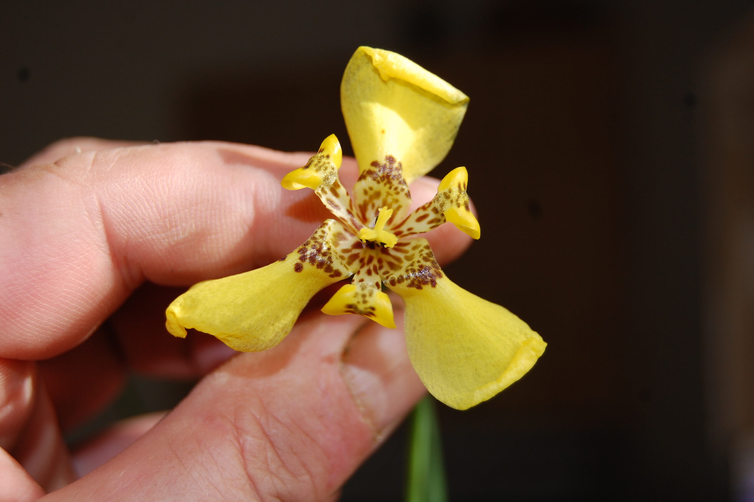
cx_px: 377
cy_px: 251
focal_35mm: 60
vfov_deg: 22.6
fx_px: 1256
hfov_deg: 33.4
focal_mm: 40
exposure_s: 1/250
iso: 200
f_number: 5.6
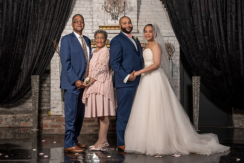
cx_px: 118
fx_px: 462
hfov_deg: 29.6
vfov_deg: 20.0
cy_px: 68
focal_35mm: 68
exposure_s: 1/200
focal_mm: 57
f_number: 5.6
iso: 200
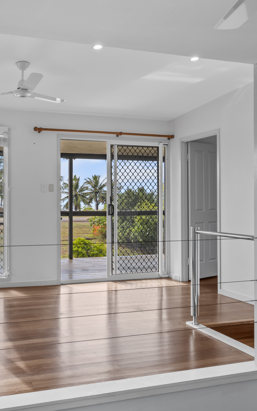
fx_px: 381
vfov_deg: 56.7
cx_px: 53
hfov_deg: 36.1
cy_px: 204
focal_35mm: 34
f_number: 8
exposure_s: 1/100
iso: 400
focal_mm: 22
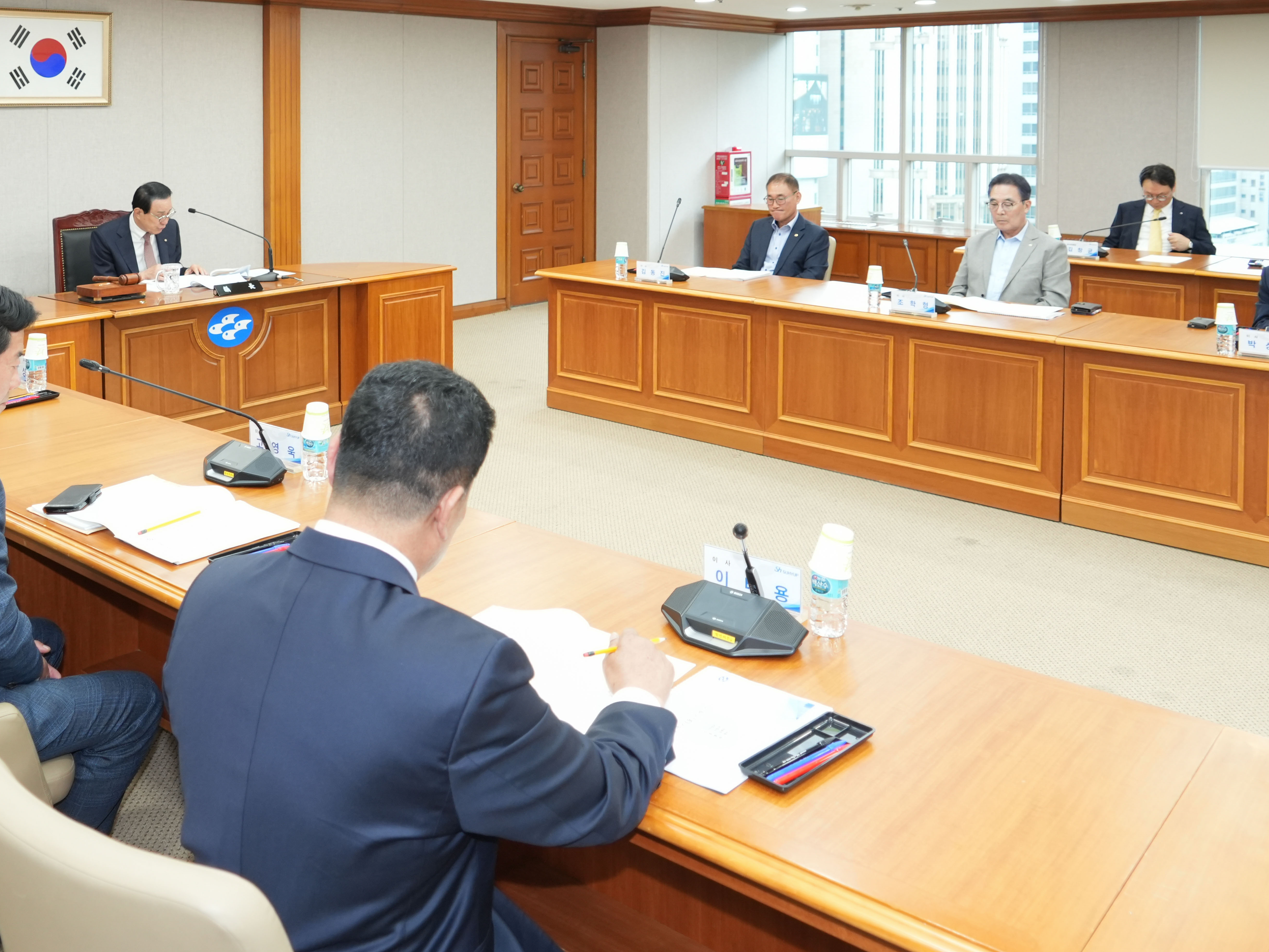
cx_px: 490
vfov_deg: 42.6
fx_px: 1210
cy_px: 357
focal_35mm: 33
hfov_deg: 54.8
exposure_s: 1/125
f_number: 4.5
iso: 1250
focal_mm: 24
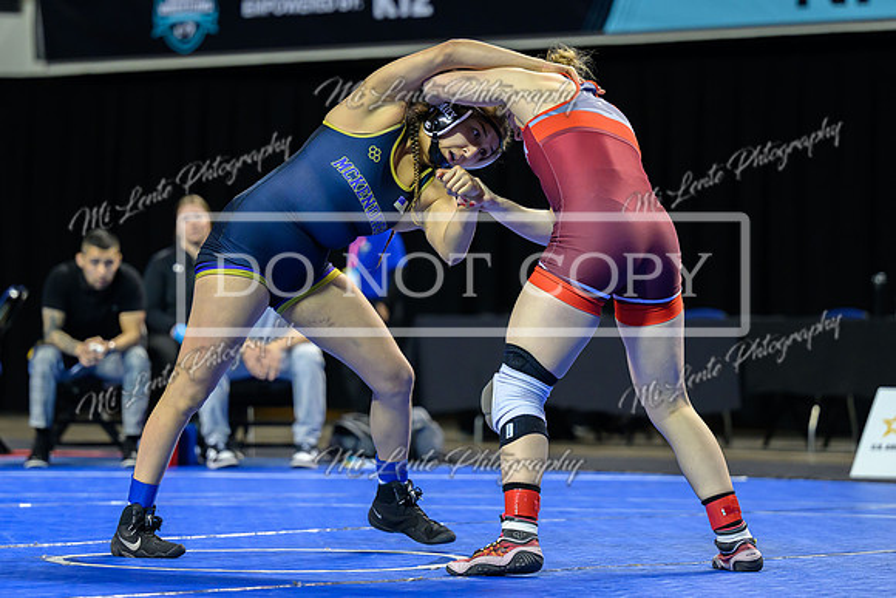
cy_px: 275
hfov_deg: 12.6
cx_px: 388
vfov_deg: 8.4
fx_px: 4056
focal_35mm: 163
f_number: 2.8
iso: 2500
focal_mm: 120
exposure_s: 1/800
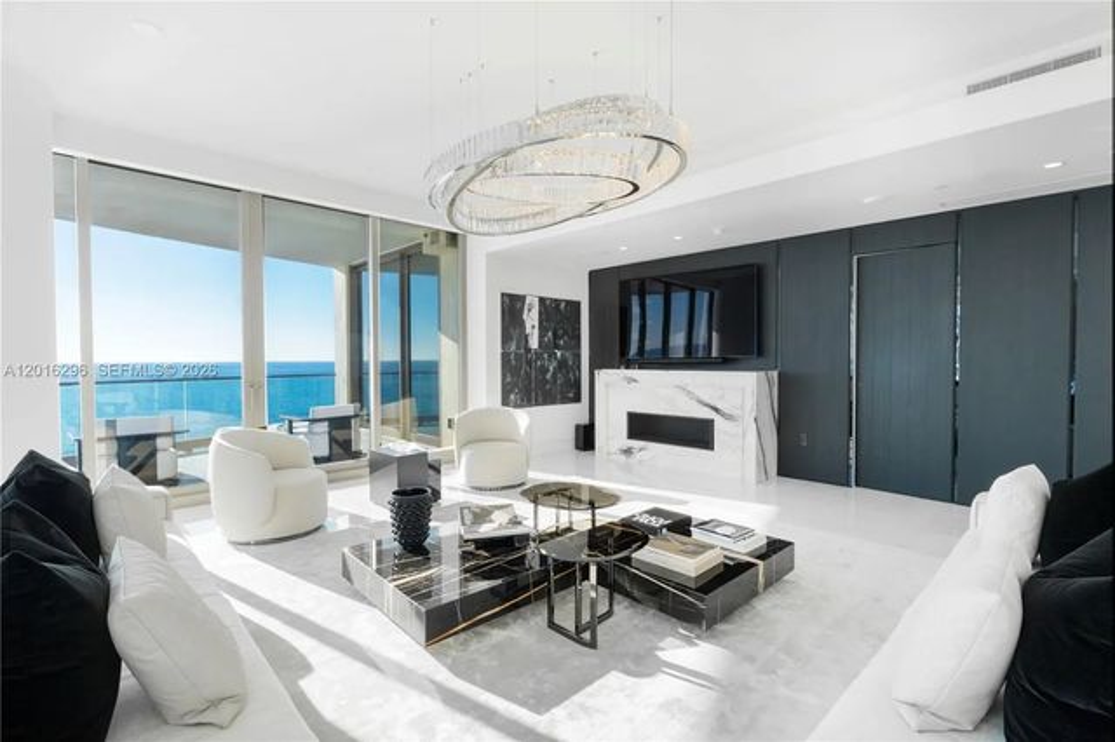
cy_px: 371
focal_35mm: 16
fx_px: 511
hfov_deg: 95.0
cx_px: 558
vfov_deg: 72.0
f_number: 10
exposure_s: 1/40
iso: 250
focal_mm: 11
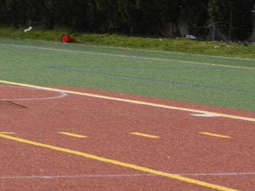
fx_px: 1576
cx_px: -129
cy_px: 31
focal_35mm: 214
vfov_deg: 6.9
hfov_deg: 9.0
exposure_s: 1/60
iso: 220
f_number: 22
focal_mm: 62
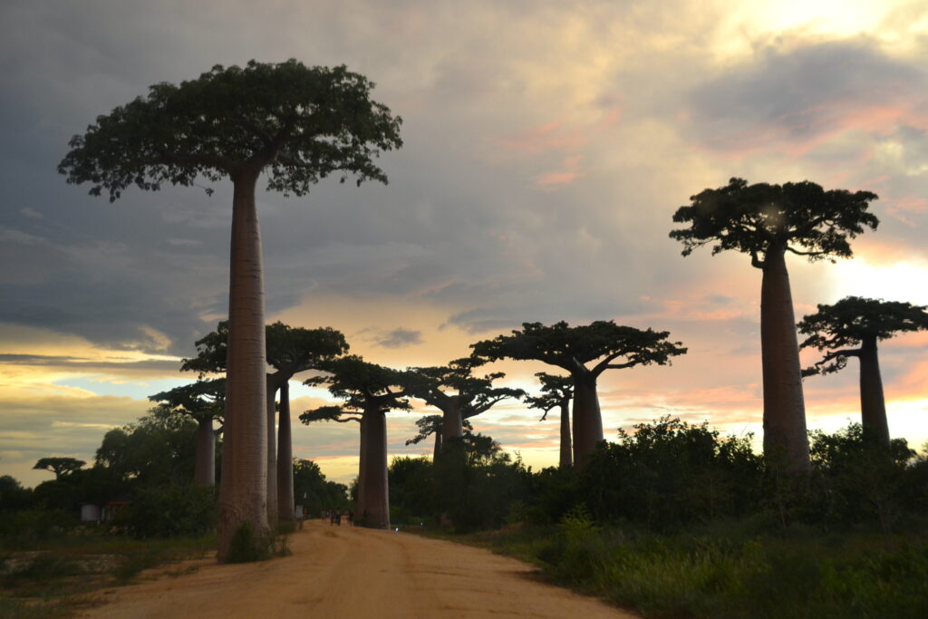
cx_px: 464
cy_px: 310
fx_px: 1237
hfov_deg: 41.1
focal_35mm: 48
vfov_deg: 28.1
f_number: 4.8
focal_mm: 32
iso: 400
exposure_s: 1/100
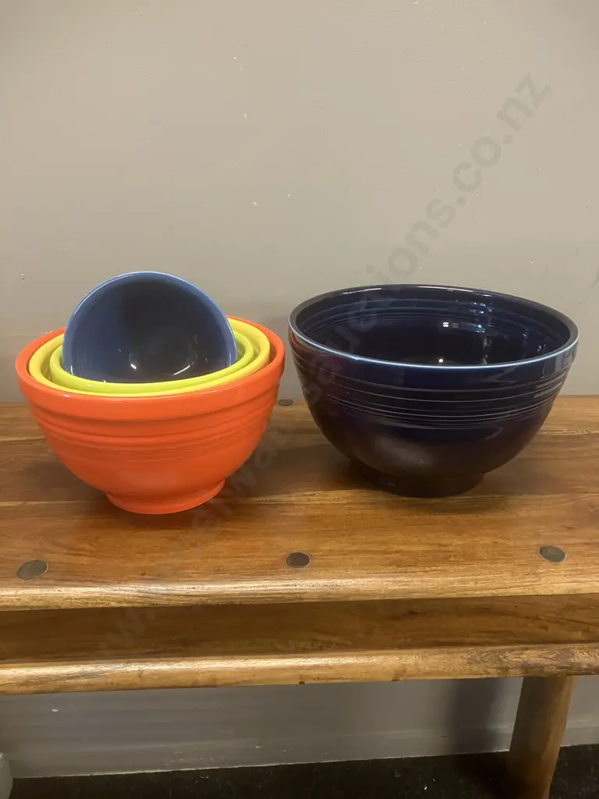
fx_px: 646
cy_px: 400
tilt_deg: -22.4
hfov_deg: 49.7
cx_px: 300
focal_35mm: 28
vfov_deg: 63.4
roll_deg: -0.3
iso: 250
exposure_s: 1/33
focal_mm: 3.99
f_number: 1.8
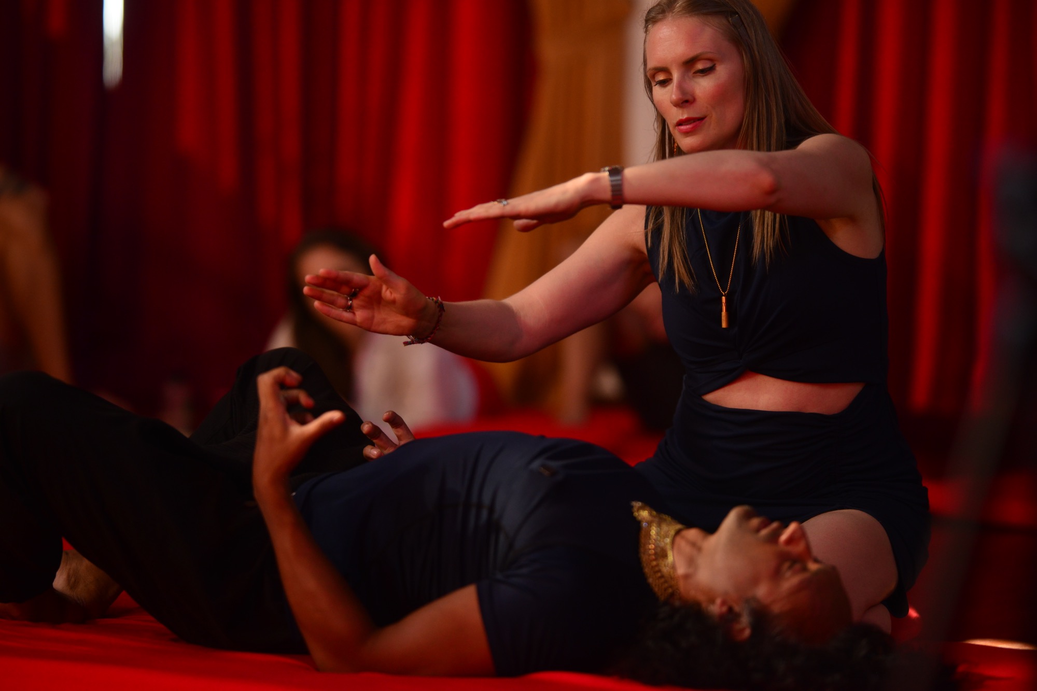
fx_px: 3888
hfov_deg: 15.2
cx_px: 518
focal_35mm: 135
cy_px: 346
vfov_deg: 10.2
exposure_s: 1/500
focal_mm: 135
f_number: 1.8
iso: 800
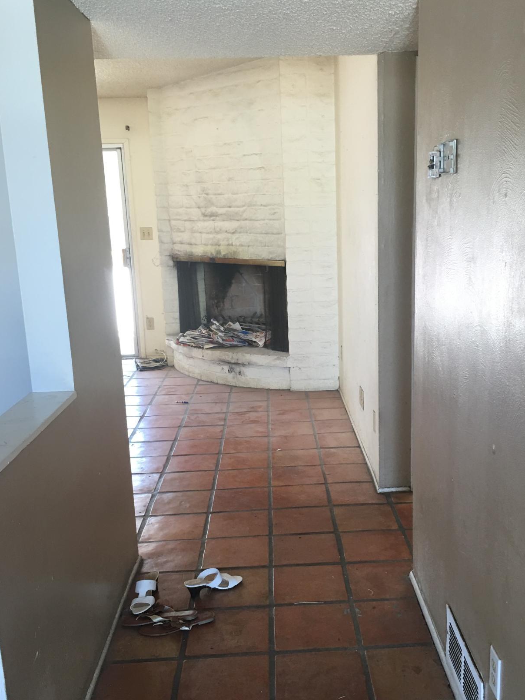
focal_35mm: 36
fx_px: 728
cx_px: 311
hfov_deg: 39.5
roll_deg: +1.5
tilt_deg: -12.8
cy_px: 391
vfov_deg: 51.2
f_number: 2.2
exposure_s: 1/30
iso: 40
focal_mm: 4.15
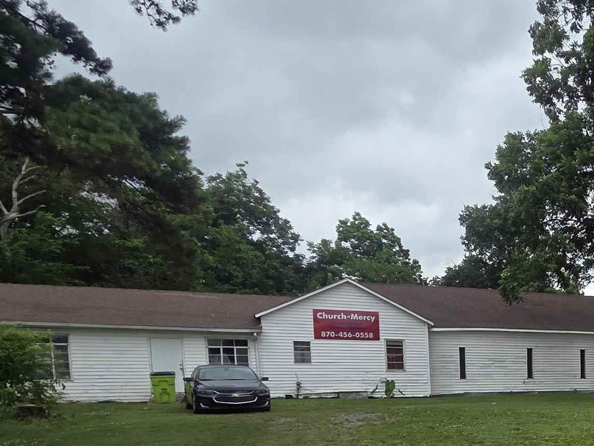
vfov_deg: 37.1
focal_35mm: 35
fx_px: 601
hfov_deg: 39.4
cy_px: 430
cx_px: 699
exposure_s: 1/1099
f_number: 2.2
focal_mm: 2.2
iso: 50
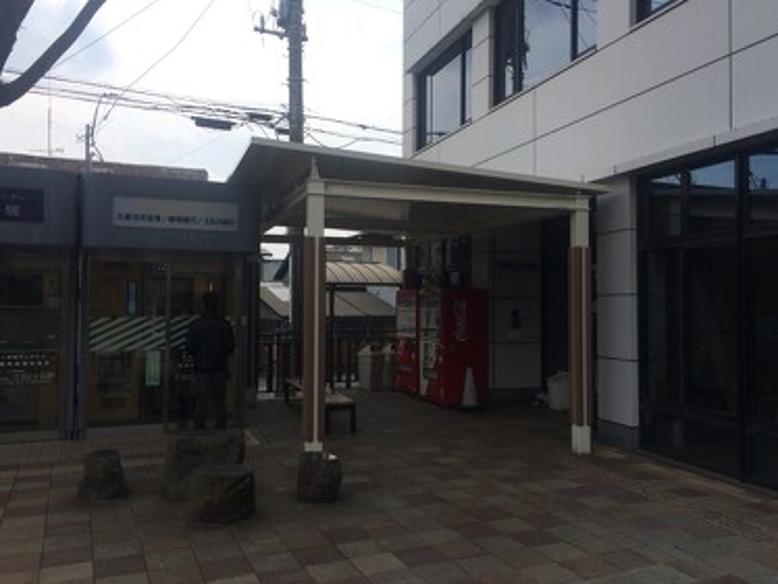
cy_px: 276
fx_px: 697
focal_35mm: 31
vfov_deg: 45.5
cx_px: 408
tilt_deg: +1.3
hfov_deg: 58.3
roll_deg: +0.2
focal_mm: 4.15
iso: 32
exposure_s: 1/1953
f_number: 2.2
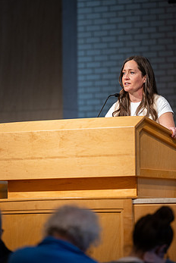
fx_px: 1895
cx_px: 93
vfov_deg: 7.9
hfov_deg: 5.3
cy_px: 167
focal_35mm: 259
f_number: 2.8
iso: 640
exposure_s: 1/160
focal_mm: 200
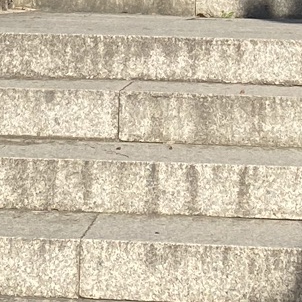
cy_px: -377
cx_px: 166
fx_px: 1500
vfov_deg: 10.2
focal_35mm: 152
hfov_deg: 11.5
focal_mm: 4.25
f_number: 1.8
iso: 32
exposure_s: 1/2268
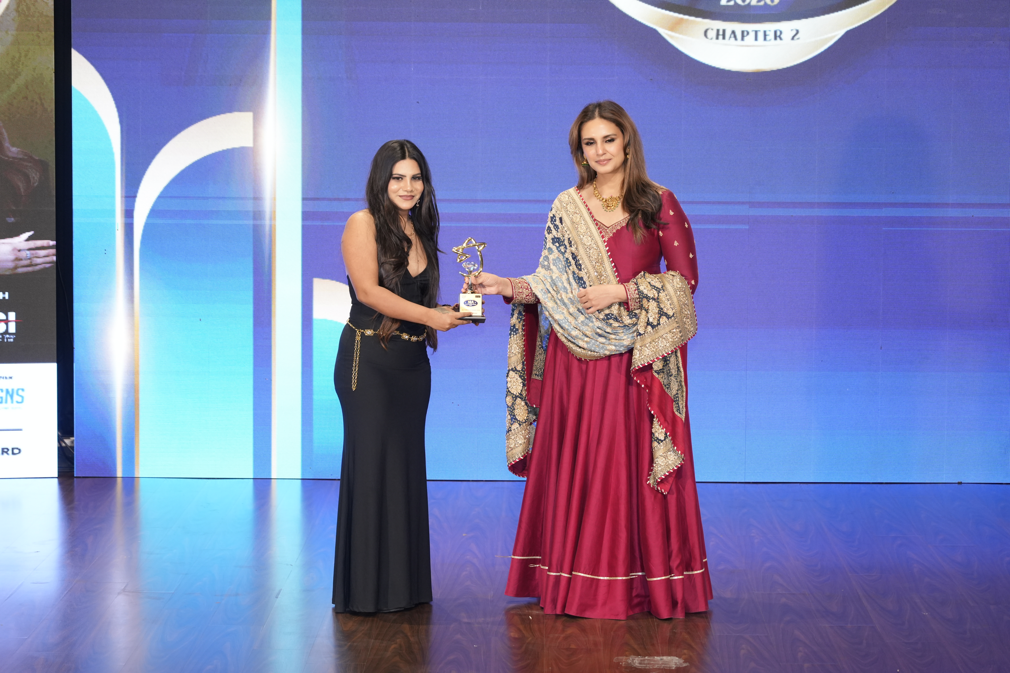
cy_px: 336
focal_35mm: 105
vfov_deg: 13.0
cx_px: 505
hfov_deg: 19.5
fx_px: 2946
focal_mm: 105
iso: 2000
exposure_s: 1/125
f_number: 4.5
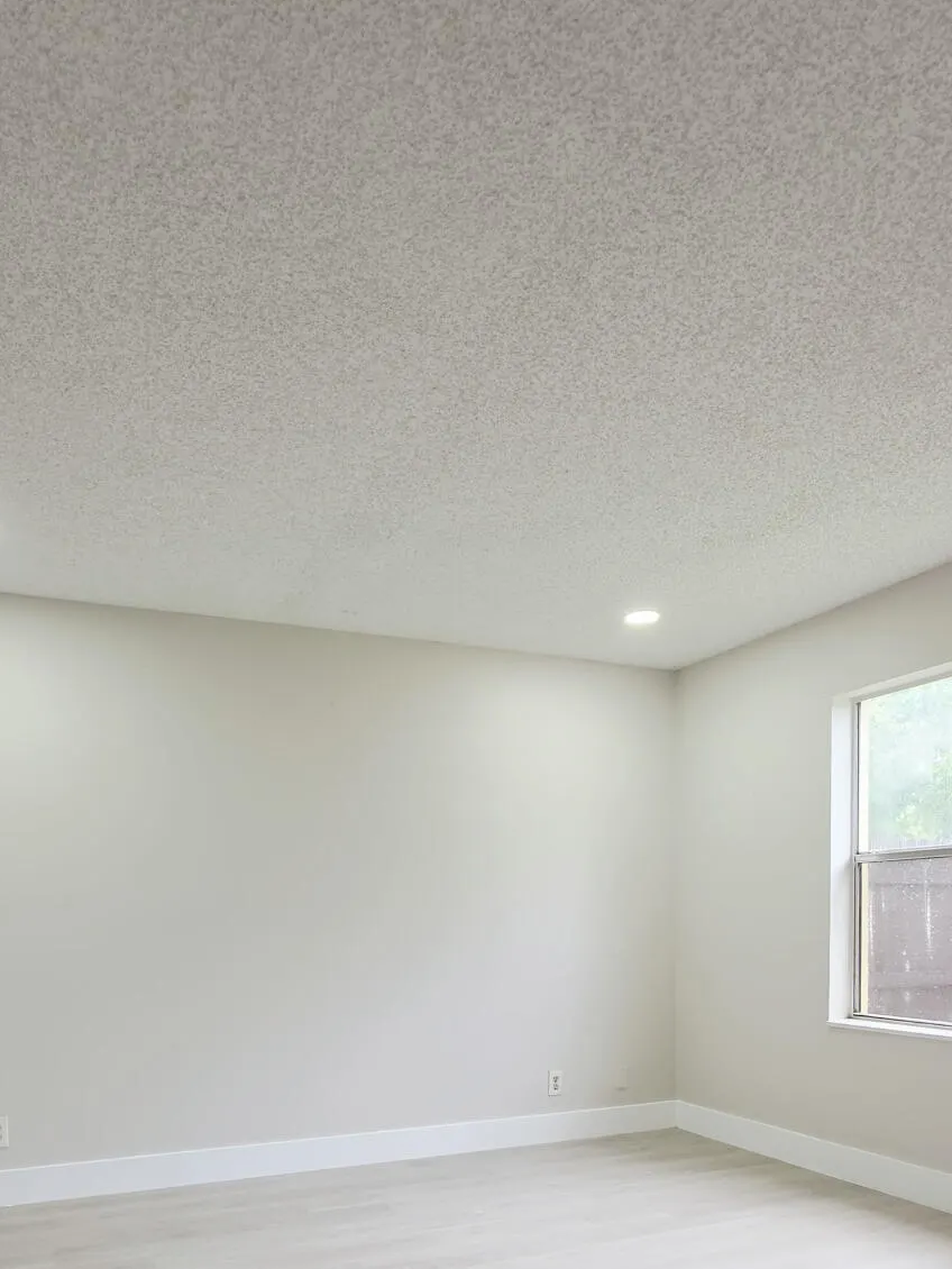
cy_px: 953
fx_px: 843
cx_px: 411
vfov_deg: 69.0
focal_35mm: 23
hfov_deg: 58.7
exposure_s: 1/120
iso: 100
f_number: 1.9
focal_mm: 2.2
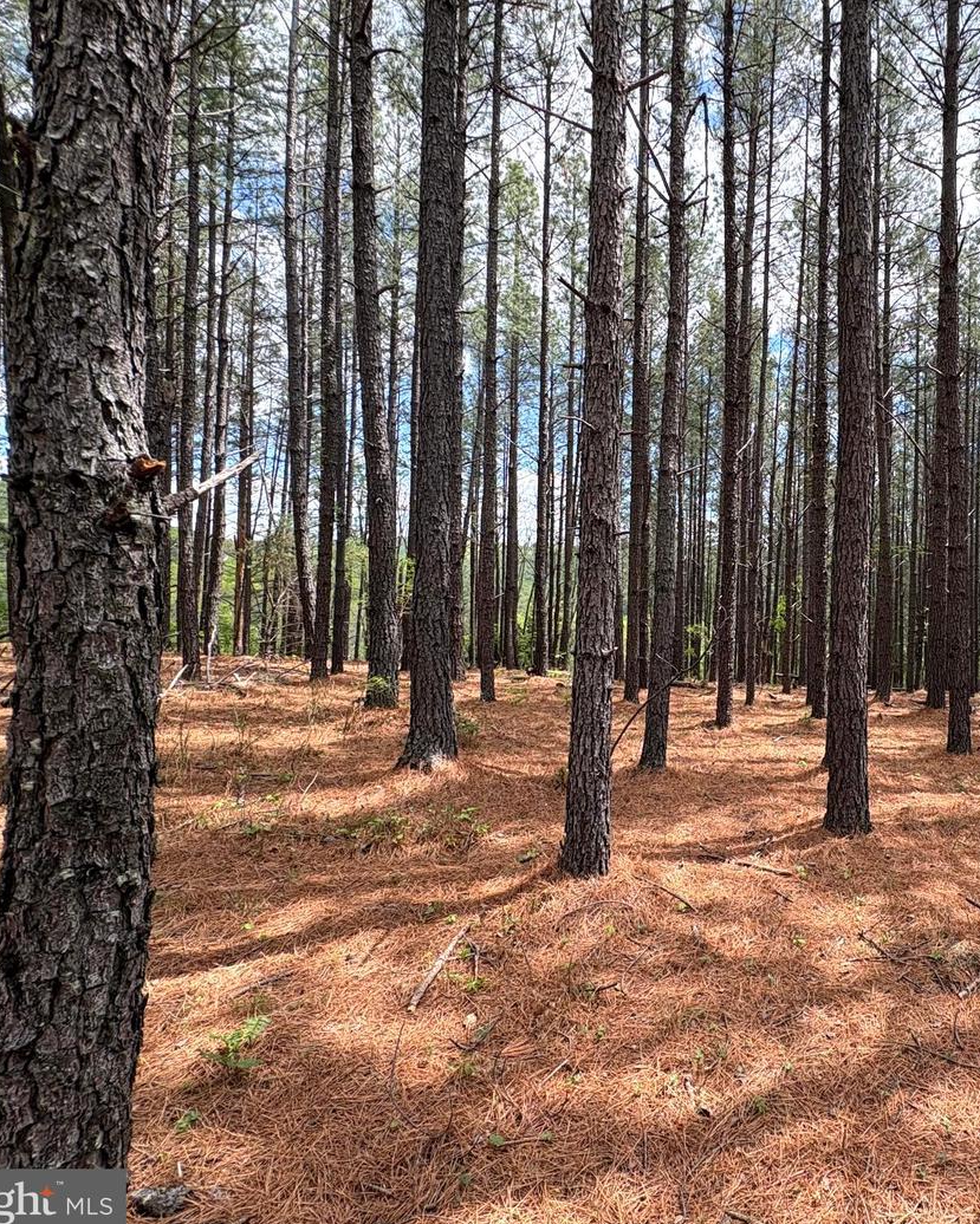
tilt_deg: -1.5
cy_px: 599
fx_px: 689
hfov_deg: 65.2
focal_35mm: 19
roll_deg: -1.3
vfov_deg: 83.3
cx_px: 770
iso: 50
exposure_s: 1/329
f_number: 2.2
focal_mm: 2.22
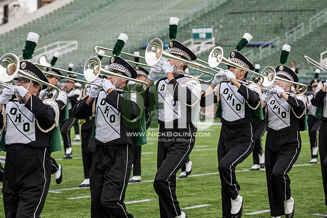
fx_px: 1026
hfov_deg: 18.1
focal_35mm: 113
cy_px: 112
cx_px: 168
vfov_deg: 12.1
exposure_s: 1/500
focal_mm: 70
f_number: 2.8
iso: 250
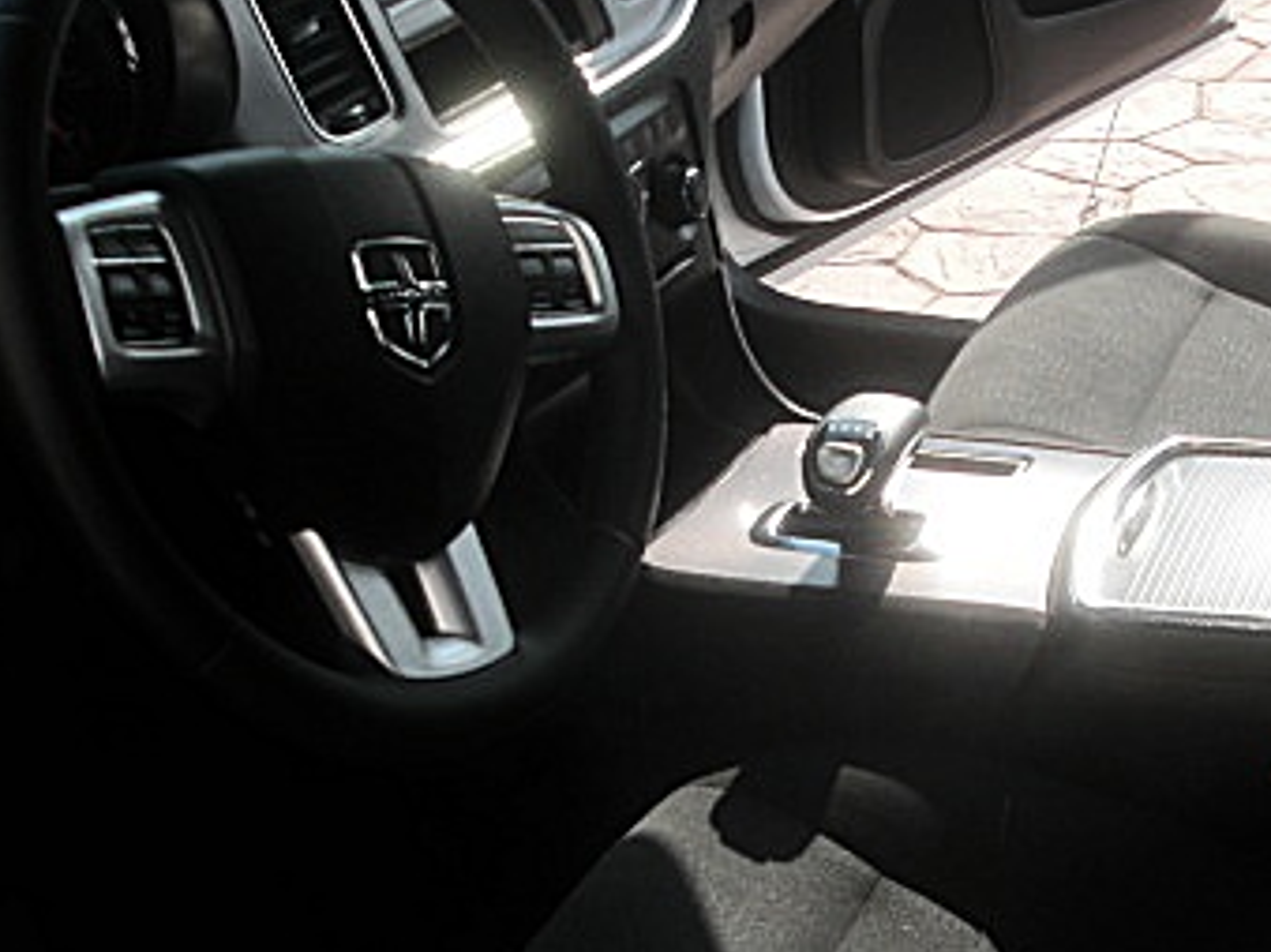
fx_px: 2496
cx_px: 825
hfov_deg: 28.4
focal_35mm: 68
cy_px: 607
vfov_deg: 21.5
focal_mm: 6.3
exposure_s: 1/320
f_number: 2.8
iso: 50
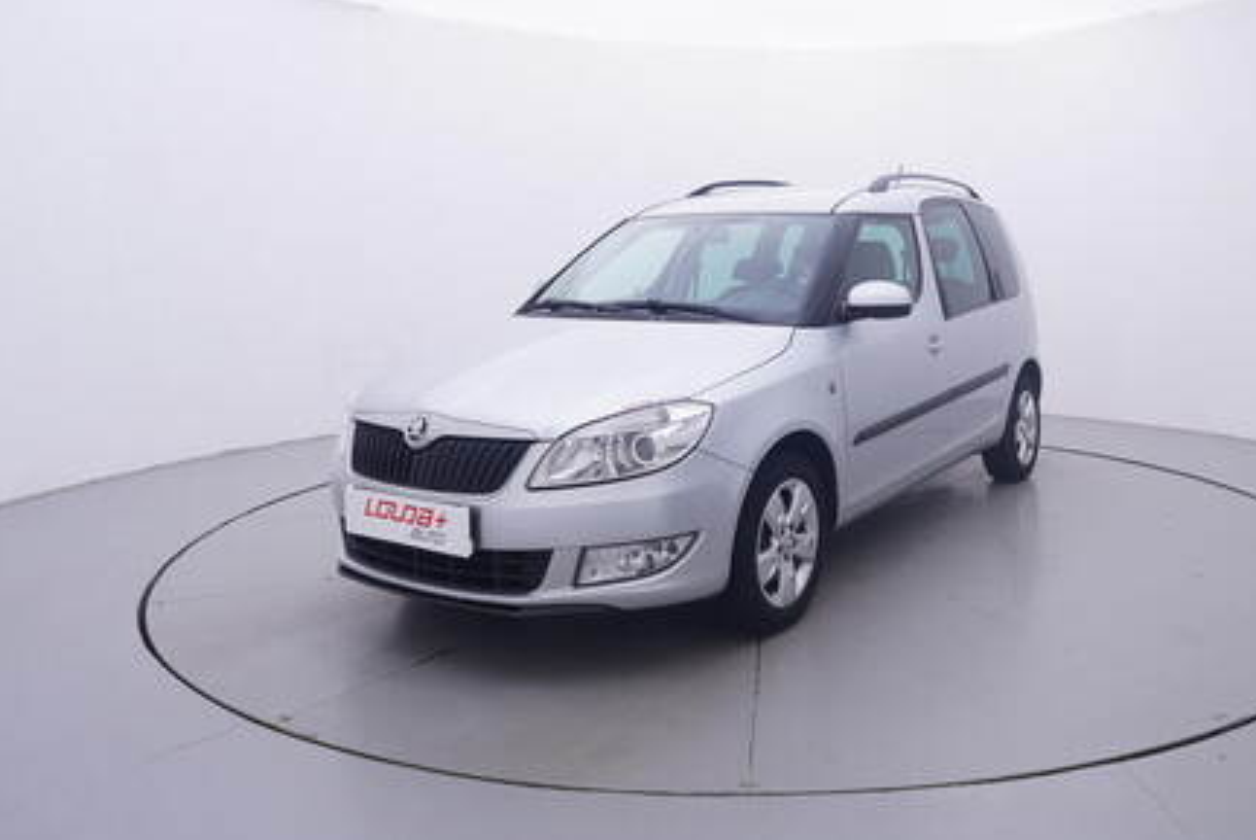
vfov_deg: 45.2
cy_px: 319
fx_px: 1000
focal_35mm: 29
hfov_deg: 63.3
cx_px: 791
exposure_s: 1/80
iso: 200
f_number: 5
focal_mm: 15
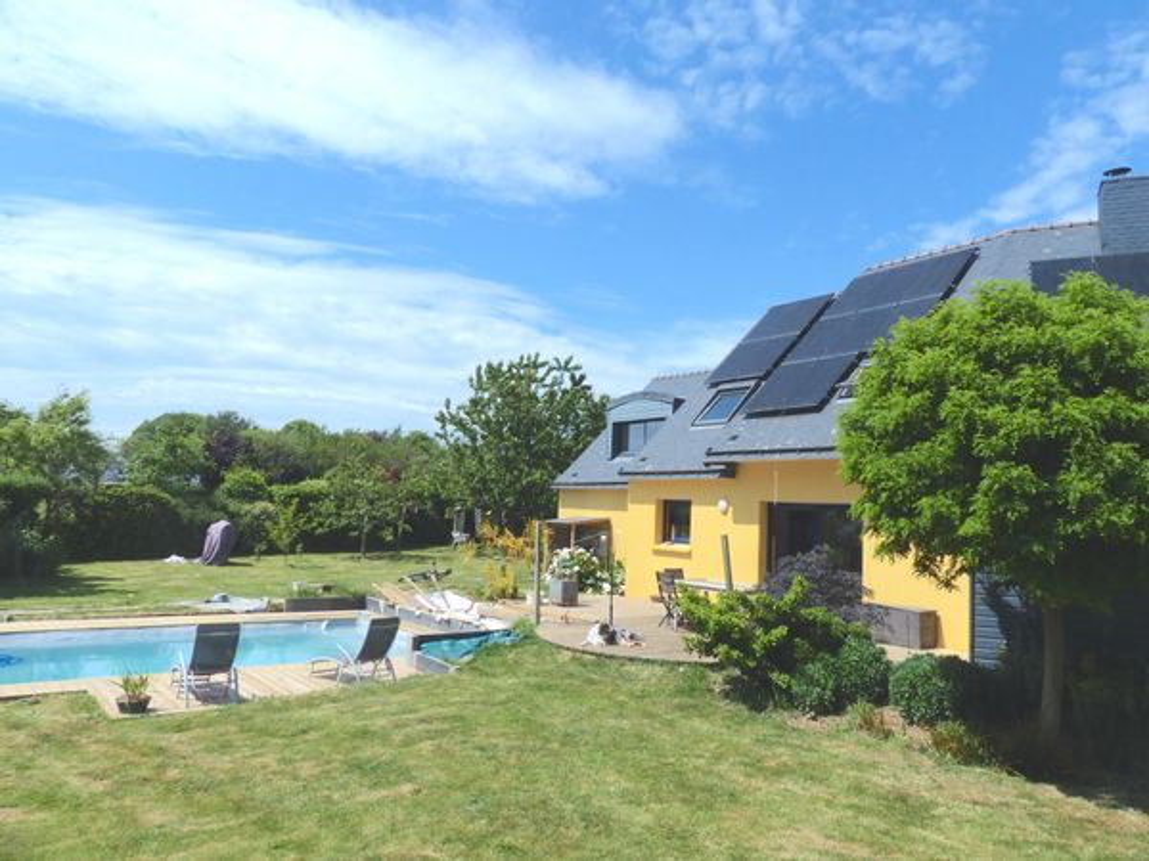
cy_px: 430
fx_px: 830
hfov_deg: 69.4
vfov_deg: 54.9
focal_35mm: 25
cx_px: 574
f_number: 4
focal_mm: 4.5
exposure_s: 1/1300
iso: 100
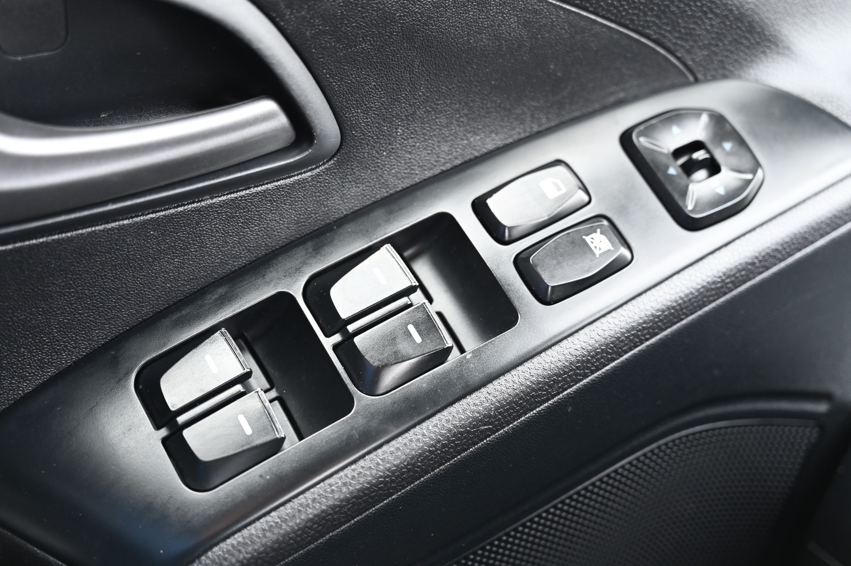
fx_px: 1181
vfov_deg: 26.9
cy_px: 283
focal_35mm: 50
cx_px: 426
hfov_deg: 39.6
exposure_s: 1/125
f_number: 4
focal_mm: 50
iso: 1000
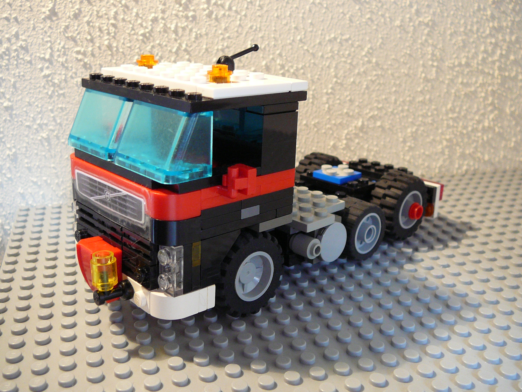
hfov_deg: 49.0
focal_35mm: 38
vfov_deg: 37.7
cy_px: 196
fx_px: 573
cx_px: 261
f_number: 3
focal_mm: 5.6
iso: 200
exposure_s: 1/20
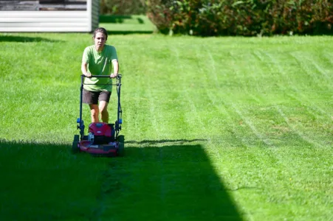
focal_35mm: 200
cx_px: 166
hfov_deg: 10.3
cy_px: 110
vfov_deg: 6.9
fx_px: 1849
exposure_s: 1/1600
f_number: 2.8
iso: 125
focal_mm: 200
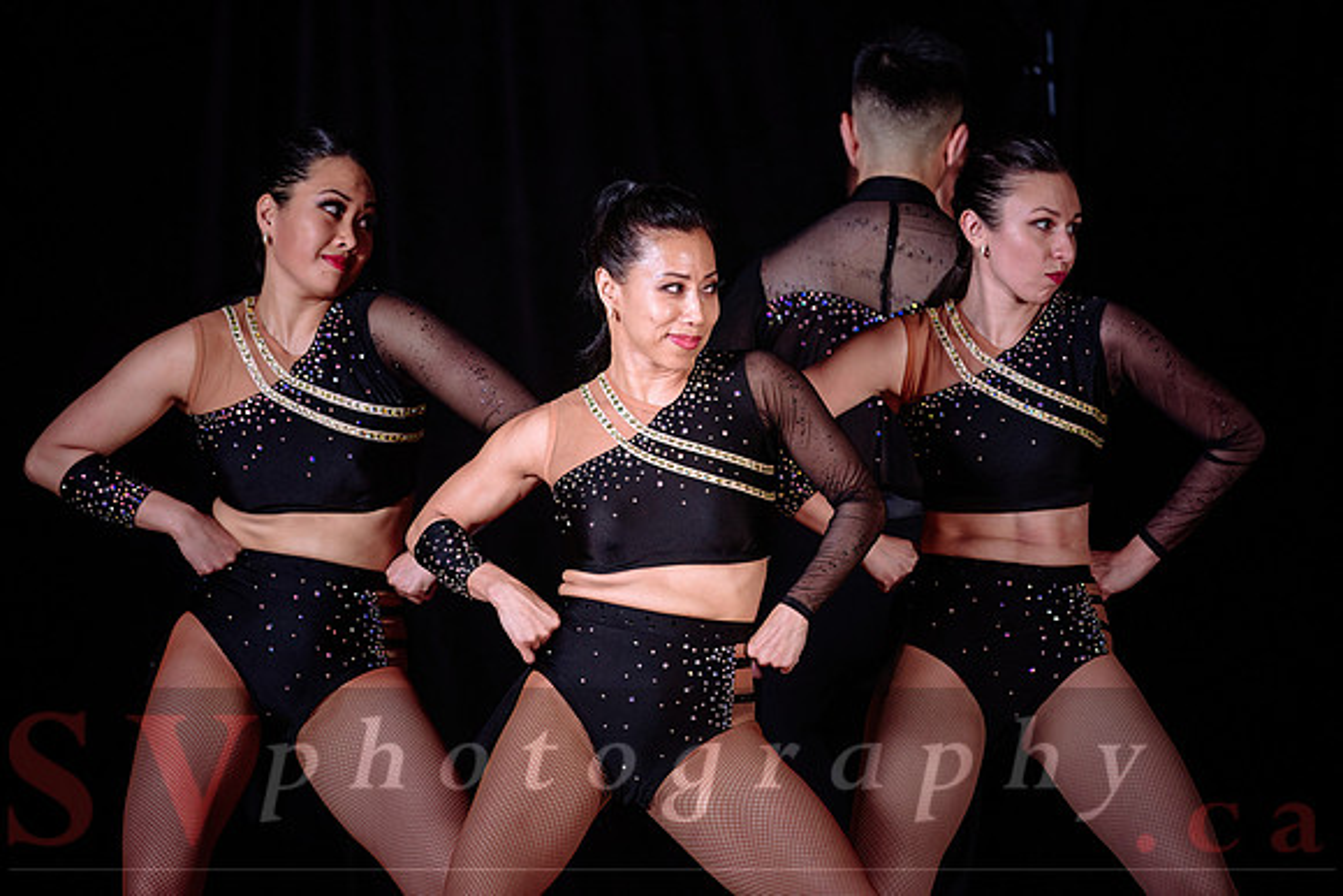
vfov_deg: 6.2
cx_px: 672
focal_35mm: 222
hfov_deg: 9.3
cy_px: 468
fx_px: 8276
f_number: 3.2
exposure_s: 1/200
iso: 400
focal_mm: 190
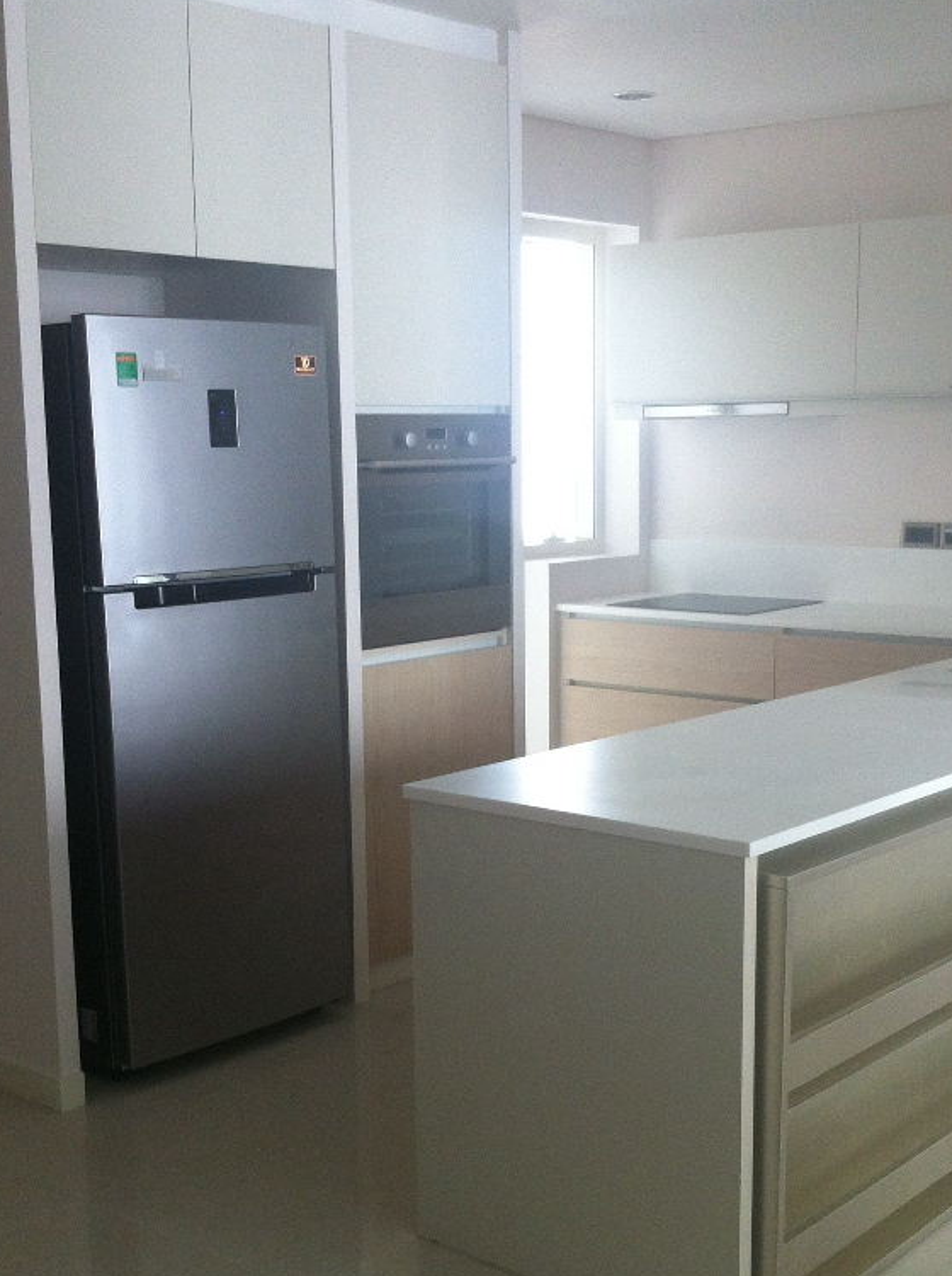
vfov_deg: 38.1
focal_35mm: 50
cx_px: 532
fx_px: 1839
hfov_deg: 29.0
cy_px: 766
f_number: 2.8
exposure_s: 1/60
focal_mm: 3.85
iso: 100
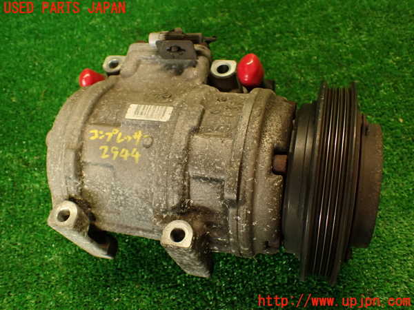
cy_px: 155
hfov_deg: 56.8
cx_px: 207
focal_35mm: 32
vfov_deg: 44.2
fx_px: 383
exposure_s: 1/30
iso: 250
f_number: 2.4
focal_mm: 5.79
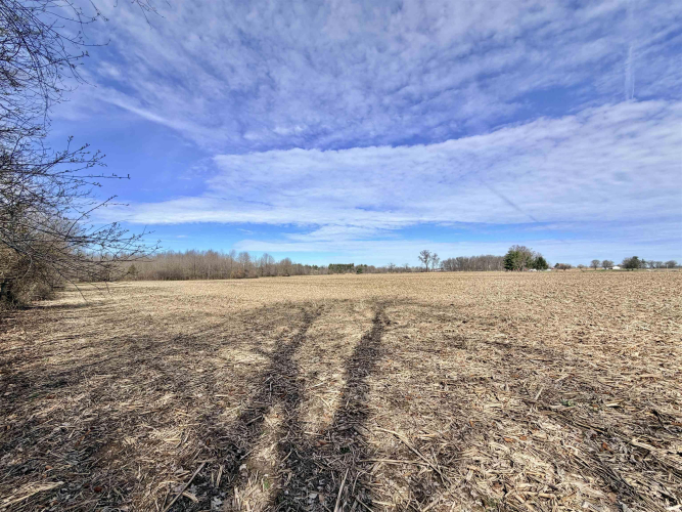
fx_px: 276
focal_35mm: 14
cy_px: 256
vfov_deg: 85.7
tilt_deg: +3.1
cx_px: 341
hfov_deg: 102.1
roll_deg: +0.3
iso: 20
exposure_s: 1/1001
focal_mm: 2.22
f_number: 2.2
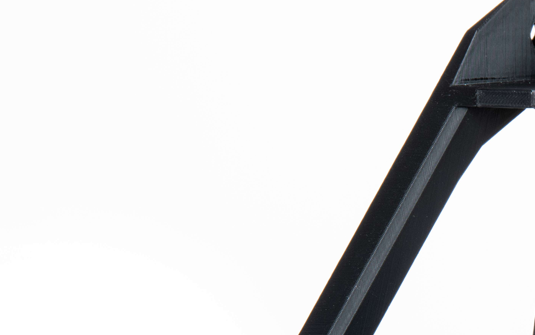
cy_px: 175
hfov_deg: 3.5
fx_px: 8719
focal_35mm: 598
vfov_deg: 2.2
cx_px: 561
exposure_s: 1/125
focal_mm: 200
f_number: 11
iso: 125
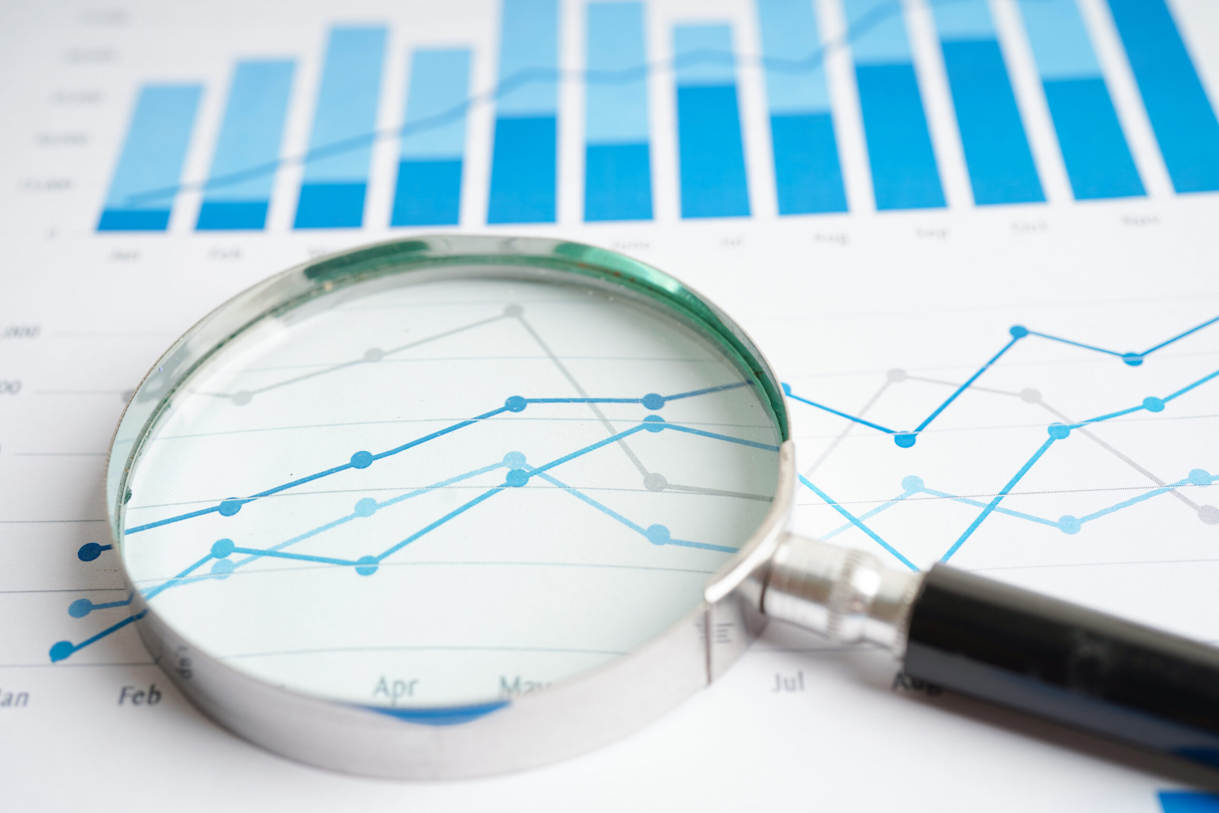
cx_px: 610
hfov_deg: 39.6
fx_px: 1693
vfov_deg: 27.0
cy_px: 406
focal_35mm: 50
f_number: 5
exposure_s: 1/200
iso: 100
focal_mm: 50
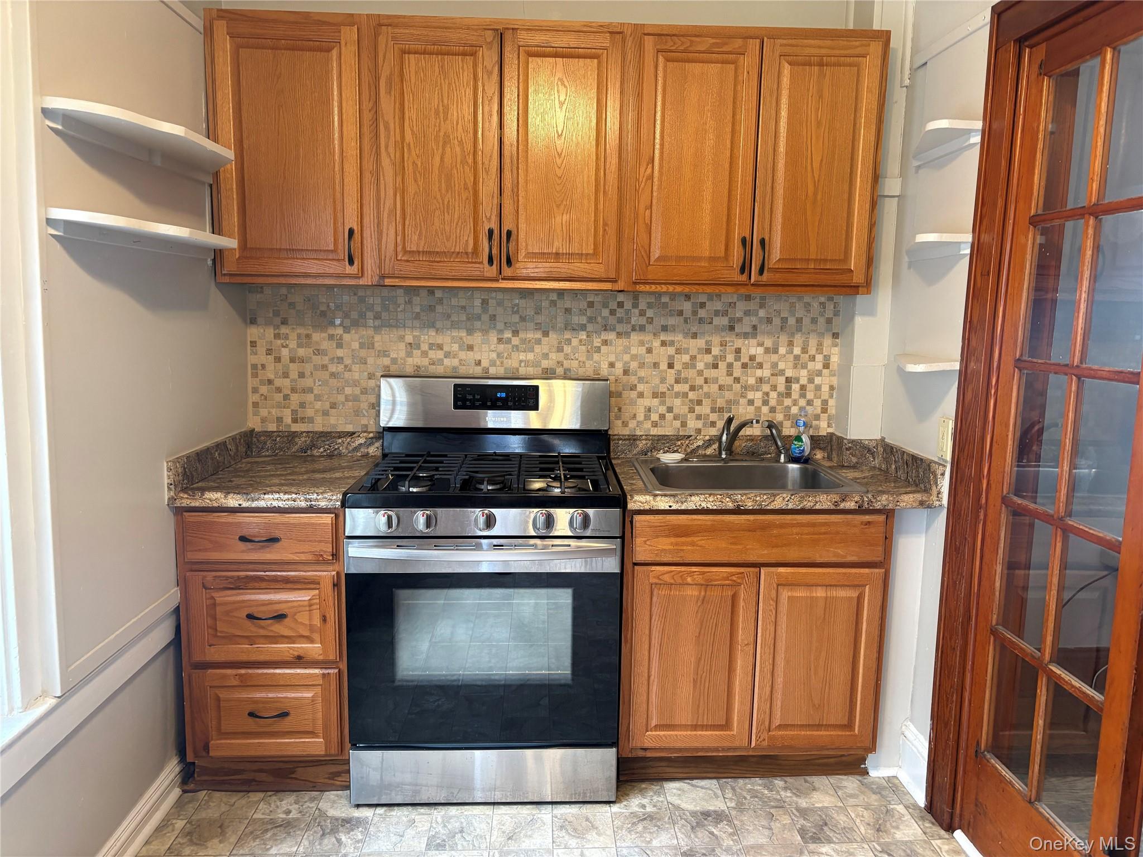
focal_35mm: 26
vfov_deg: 53.1
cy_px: 428
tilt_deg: -7.3
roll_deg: -0.1
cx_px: 572
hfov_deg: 67.3
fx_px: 859
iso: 160
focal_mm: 5.96
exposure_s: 1/60
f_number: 1.6
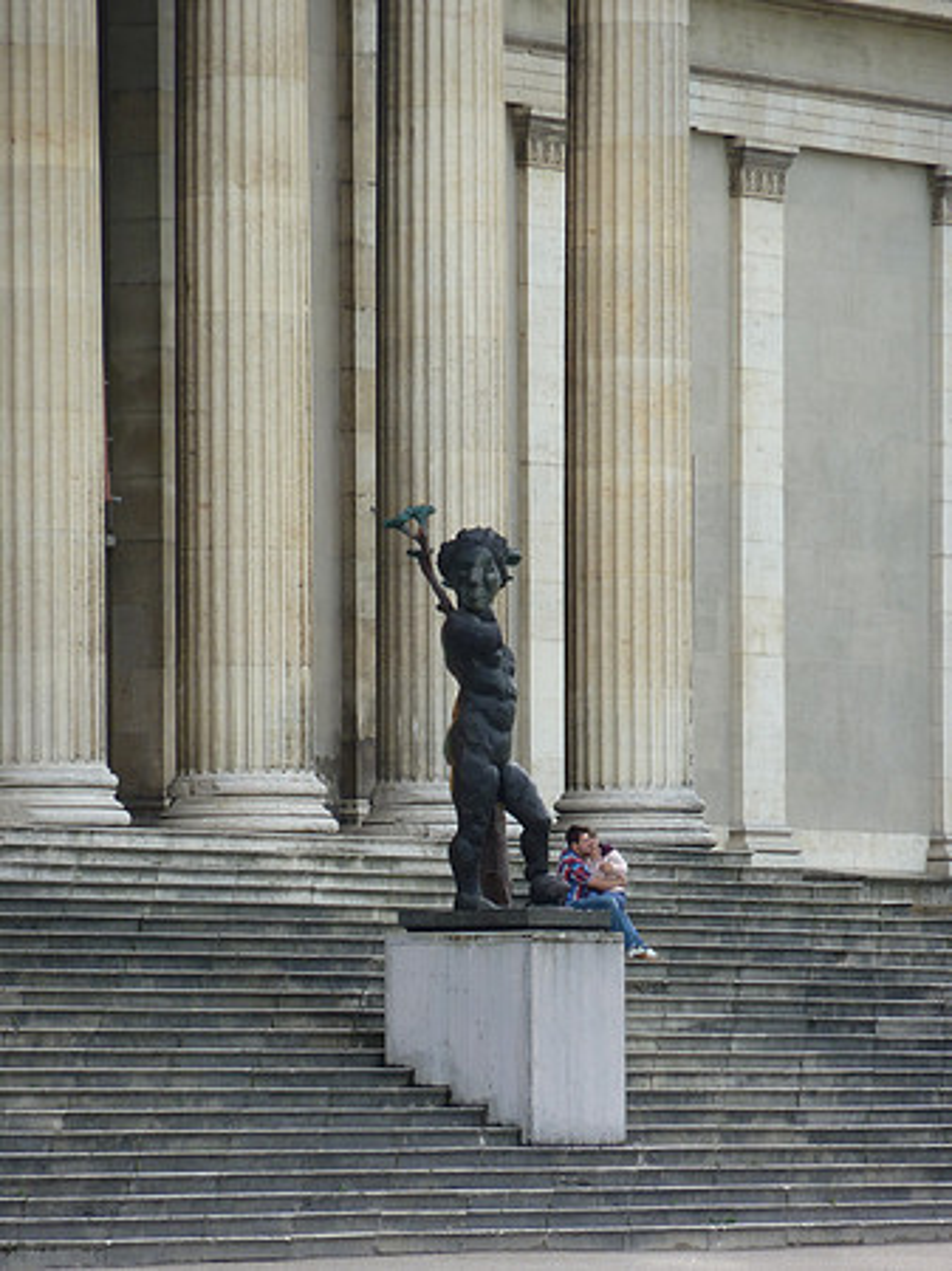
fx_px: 11011
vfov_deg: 6.6
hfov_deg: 5.0
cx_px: 476
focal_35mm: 300
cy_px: 636
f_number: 4.9
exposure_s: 1/125
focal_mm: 49.2
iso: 100
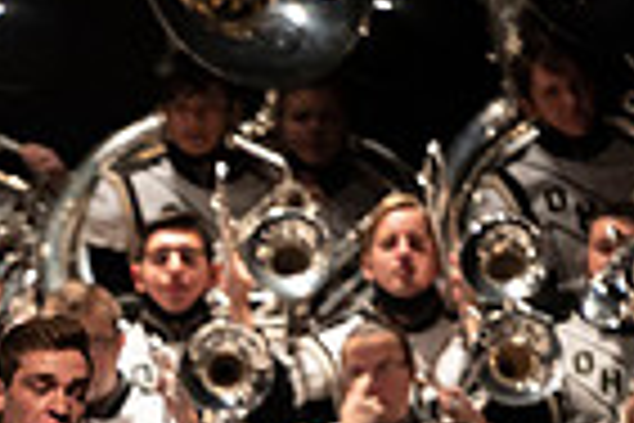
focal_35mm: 821
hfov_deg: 2.5
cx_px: 27
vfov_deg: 1.7
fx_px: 14458
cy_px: 670
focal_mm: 200
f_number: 2.8
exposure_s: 1/500
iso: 2500
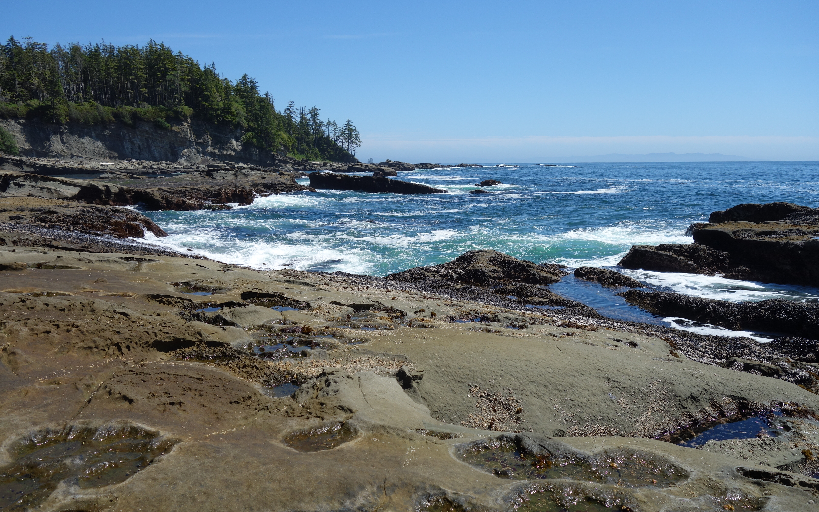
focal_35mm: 29
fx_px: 647
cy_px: 258
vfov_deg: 43.1
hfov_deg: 64.6
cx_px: 410
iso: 125
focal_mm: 10.4
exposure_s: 1/640
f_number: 5.6
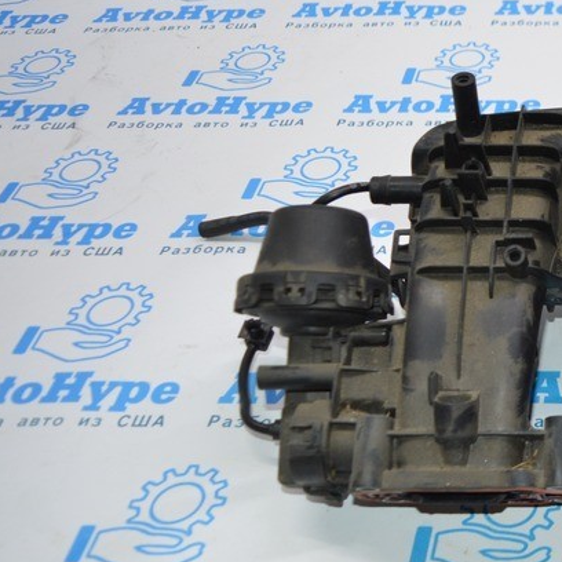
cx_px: 679
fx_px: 1176
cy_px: 218
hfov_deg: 24.3
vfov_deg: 26.8
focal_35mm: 64
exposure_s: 1/80
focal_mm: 20
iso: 400
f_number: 4
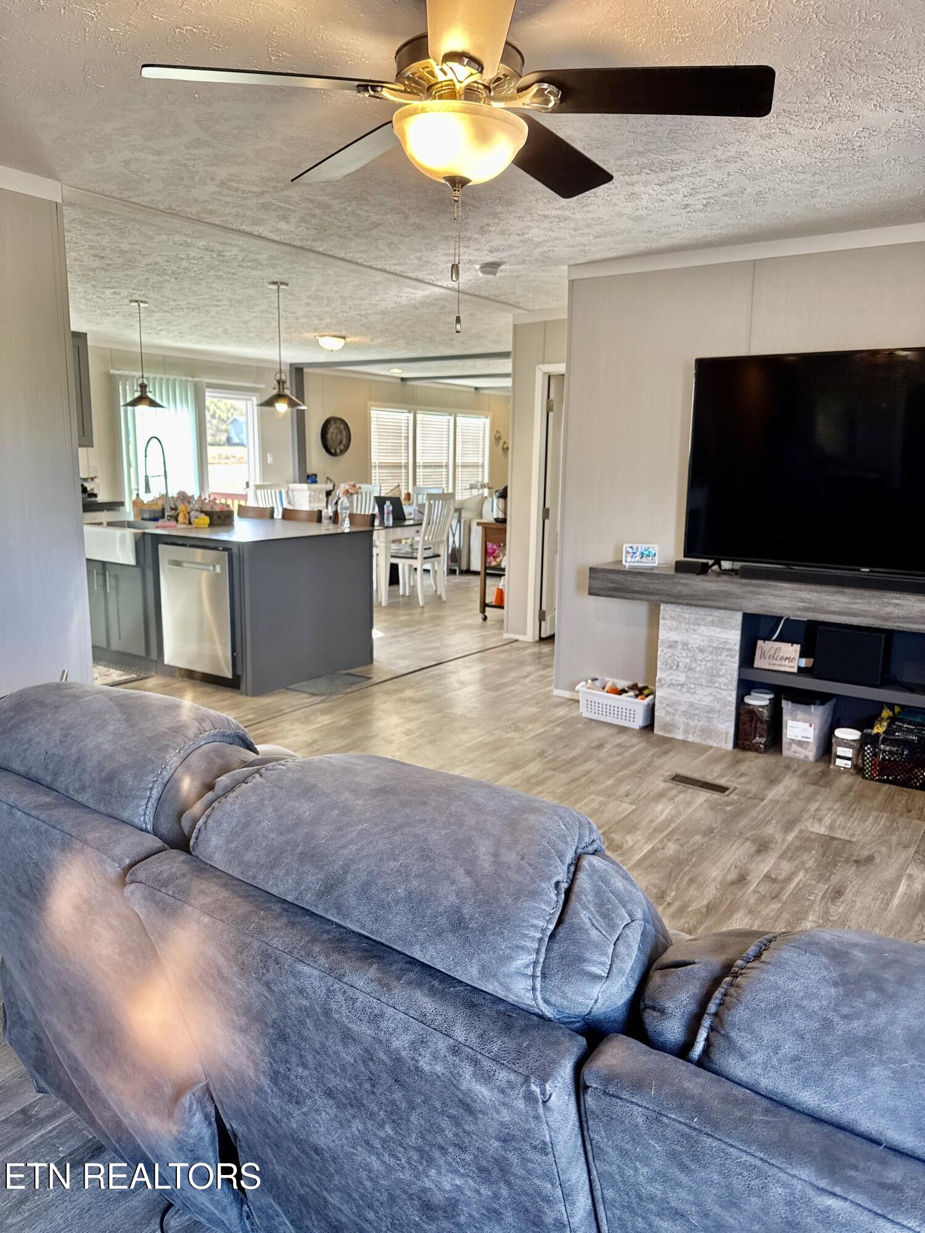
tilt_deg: -9.6
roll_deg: -0.8
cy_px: 616
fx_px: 855
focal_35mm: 24
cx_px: 462
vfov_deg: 71.6
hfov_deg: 56.8
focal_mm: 6.76
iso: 200
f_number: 1.78
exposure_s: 1/120
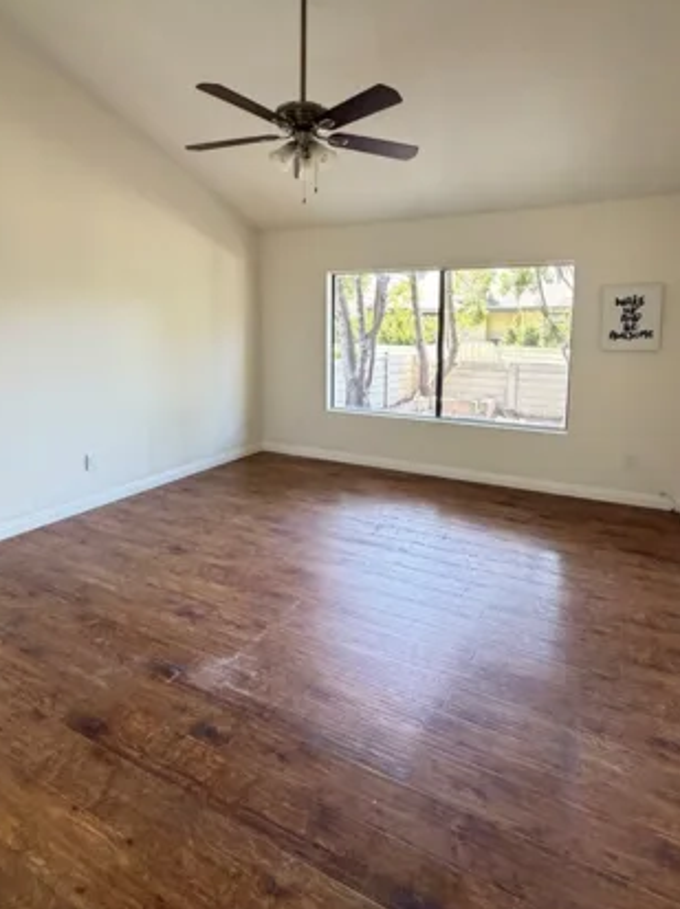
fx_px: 498
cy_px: 383
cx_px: 368
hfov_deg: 68.5
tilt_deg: -5.6
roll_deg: -0.7
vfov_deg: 84.1
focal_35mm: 19
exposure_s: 1/71
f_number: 2.2
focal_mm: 2.22
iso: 320
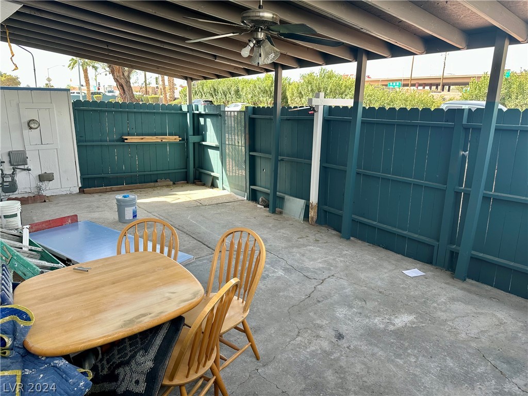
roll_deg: -1.6
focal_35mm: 24
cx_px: 264
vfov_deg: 56.8
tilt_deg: -12.8
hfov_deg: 71.6
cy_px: 198
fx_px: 366
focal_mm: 6.86
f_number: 1.78
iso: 80
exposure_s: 1/276
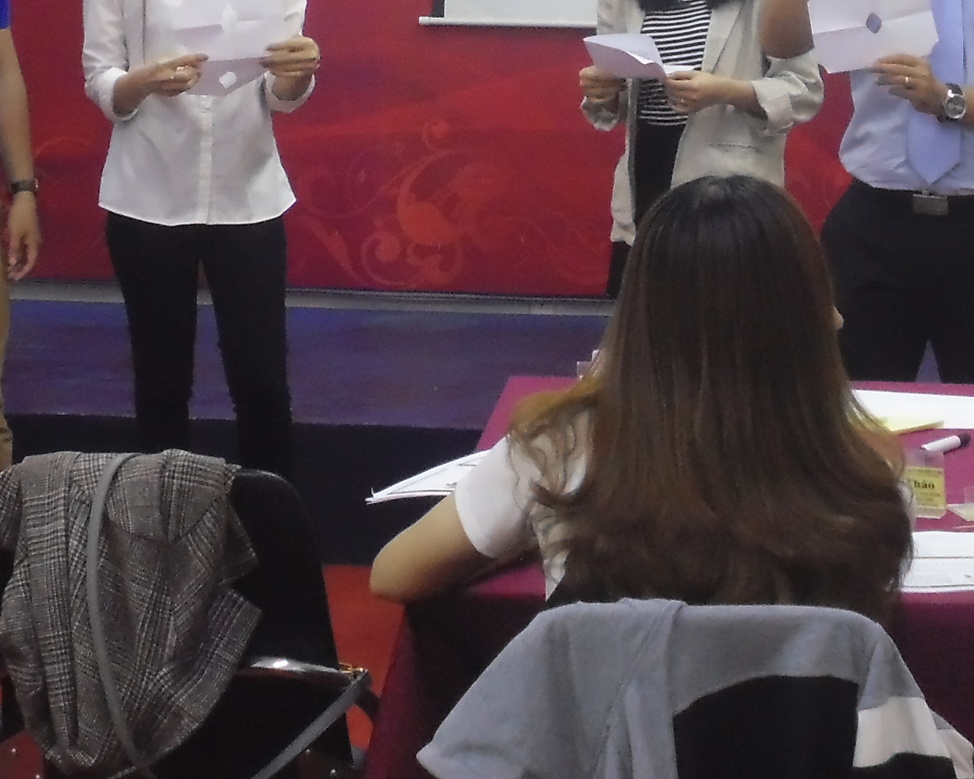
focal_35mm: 120
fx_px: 3459
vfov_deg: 12.6
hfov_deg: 16.0
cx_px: 424
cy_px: -107
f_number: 4.8
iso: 400
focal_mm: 8.9
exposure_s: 1/13
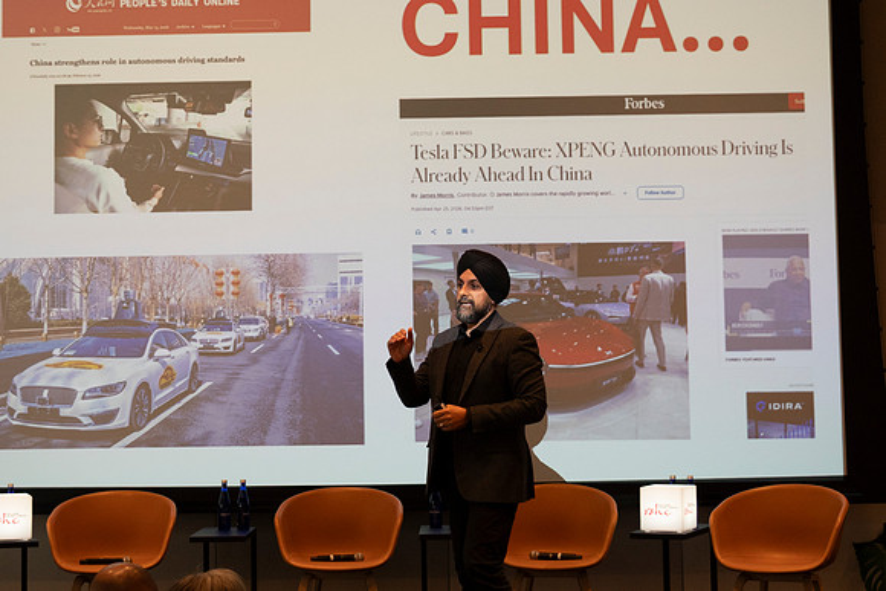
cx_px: 395
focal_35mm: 68
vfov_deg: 20.1
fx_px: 1664
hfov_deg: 29.8
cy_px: 272
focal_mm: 40
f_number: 5
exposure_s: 1/125
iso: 720
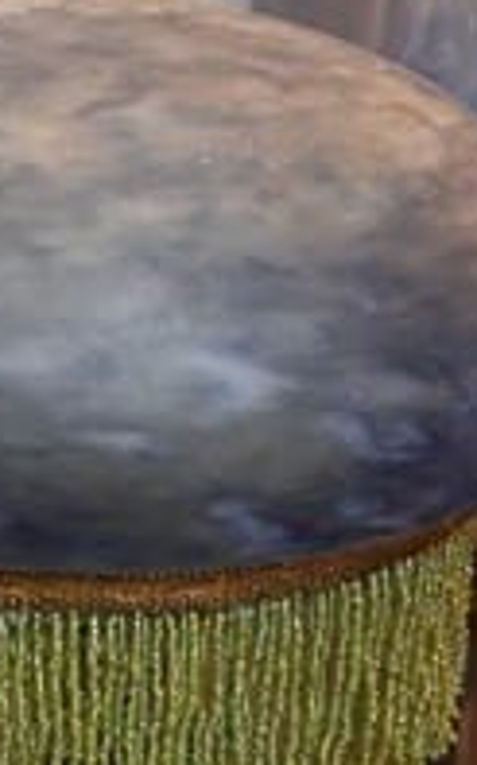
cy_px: 412
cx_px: 89
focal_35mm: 56
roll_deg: -2.1
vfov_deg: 36.3
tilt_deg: -22.3
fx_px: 1166
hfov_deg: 22.8
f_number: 1.5
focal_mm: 5.7
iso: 640
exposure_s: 1/33
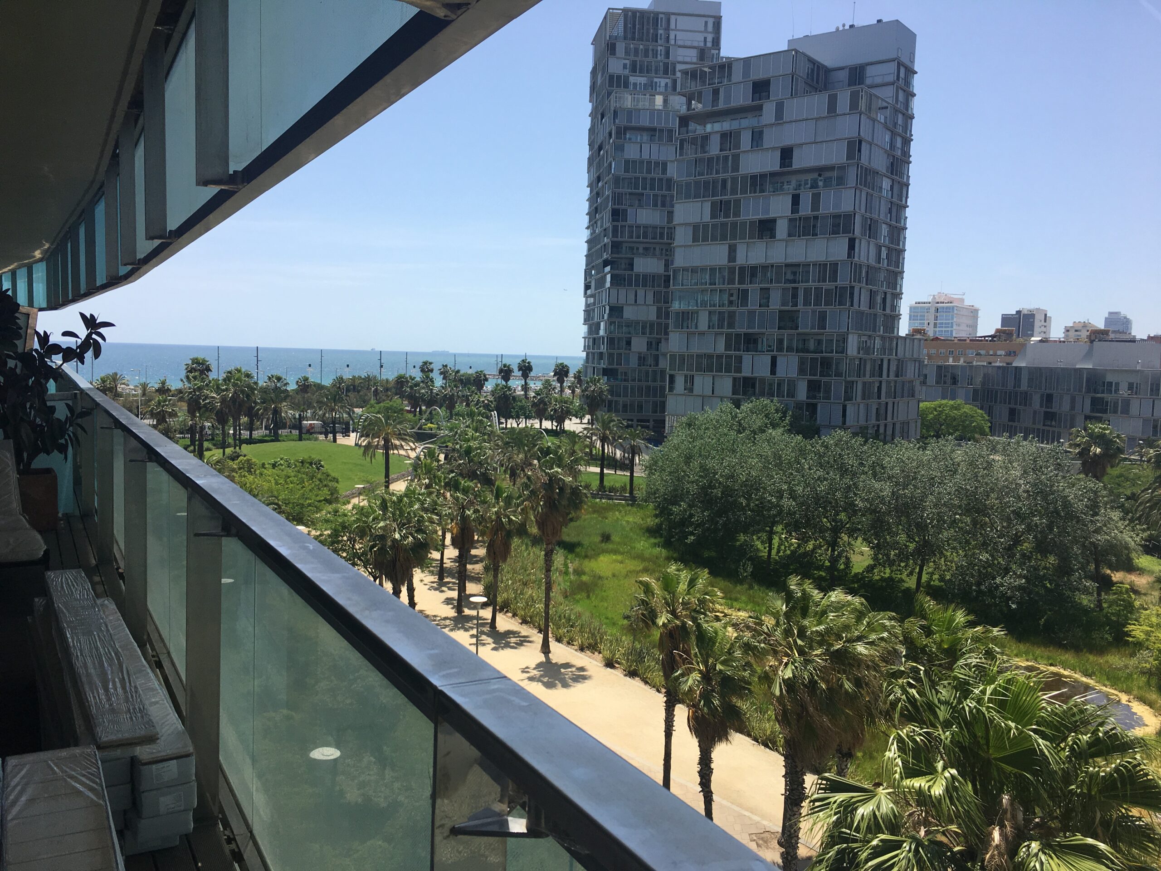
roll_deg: -2.7
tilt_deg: -3.4
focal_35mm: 29
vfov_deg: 48.2
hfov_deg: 61.7
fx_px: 973
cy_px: 436
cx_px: 580
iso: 25
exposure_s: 1/1923
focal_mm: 4.15
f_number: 2.2
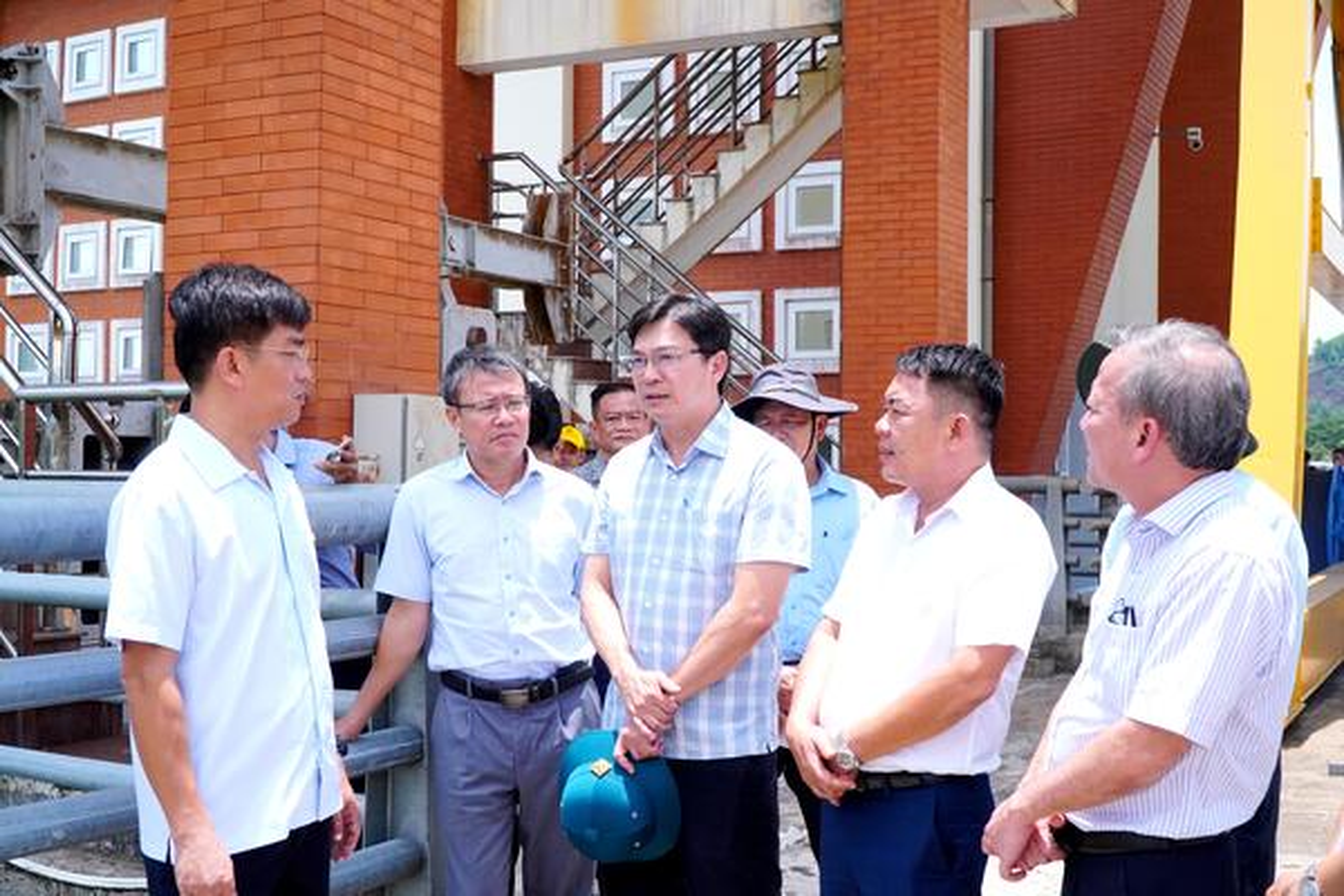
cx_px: 672
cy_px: 448
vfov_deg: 34.2
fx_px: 1456
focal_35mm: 39
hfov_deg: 49.6
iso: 1000
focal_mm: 26
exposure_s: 1/1600
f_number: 8
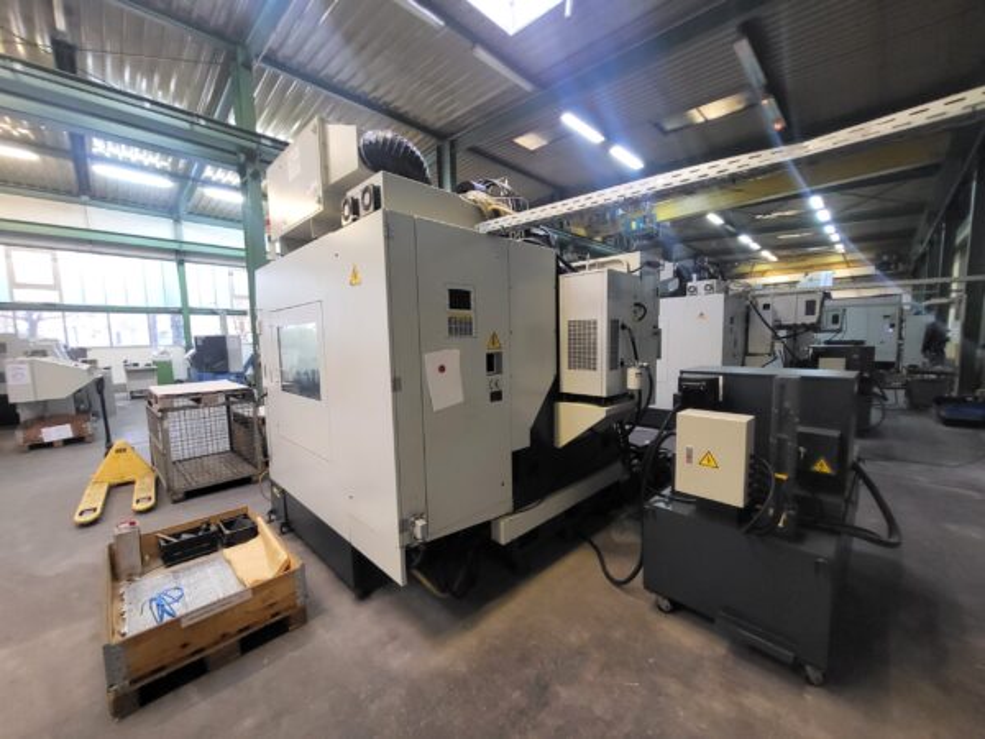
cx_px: 492
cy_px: 370
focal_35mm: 13
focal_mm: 1.74
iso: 500
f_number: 2.2
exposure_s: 1/33
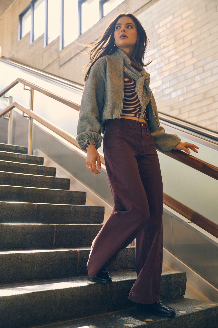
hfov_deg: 35.9
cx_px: 109
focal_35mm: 37
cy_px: 164
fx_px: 336
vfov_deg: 51.9
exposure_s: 1/400
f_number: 3.2
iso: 2500
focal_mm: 37
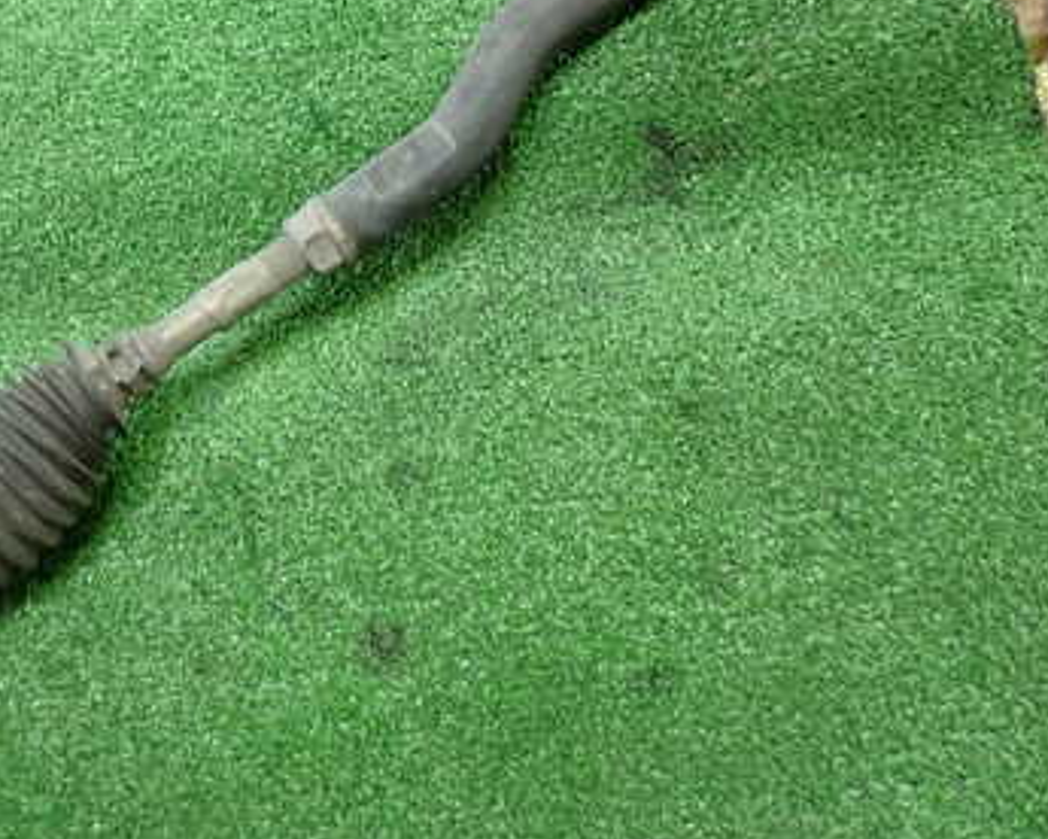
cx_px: 176
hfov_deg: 35.2
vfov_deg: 29.6
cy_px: 344
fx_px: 1582
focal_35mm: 51
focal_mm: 5.4
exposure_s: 1/30
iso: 200
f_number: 2.3
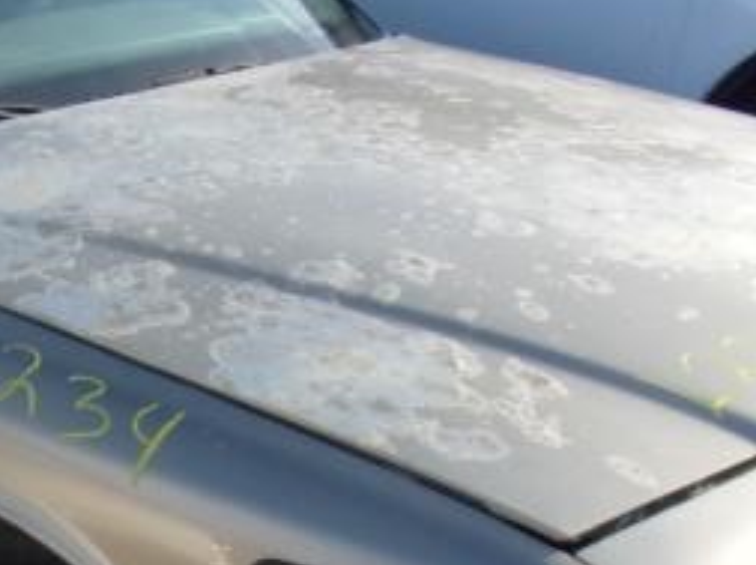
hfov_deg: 25.2
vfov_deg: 18.8
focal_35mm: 76
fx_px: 1657
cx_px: 137
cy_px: 580
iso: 80
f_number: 3.3
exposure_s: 1/400
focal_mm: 4.3
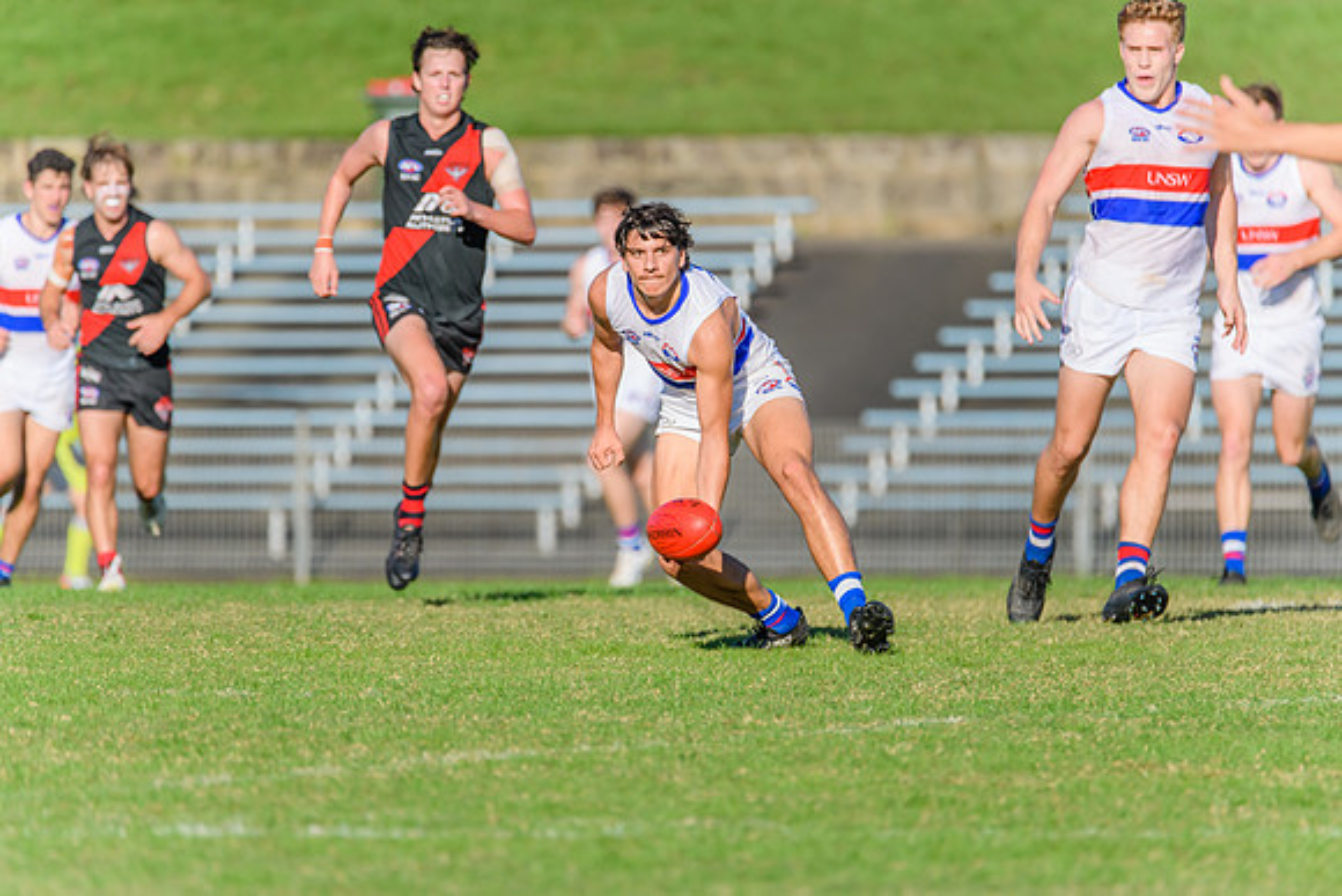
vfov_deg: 2.3
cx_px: 668
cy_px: 448
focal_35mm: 605
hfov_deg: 3.4
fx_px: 22555
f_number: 8
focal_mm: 600
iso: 800
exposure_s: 1/2000
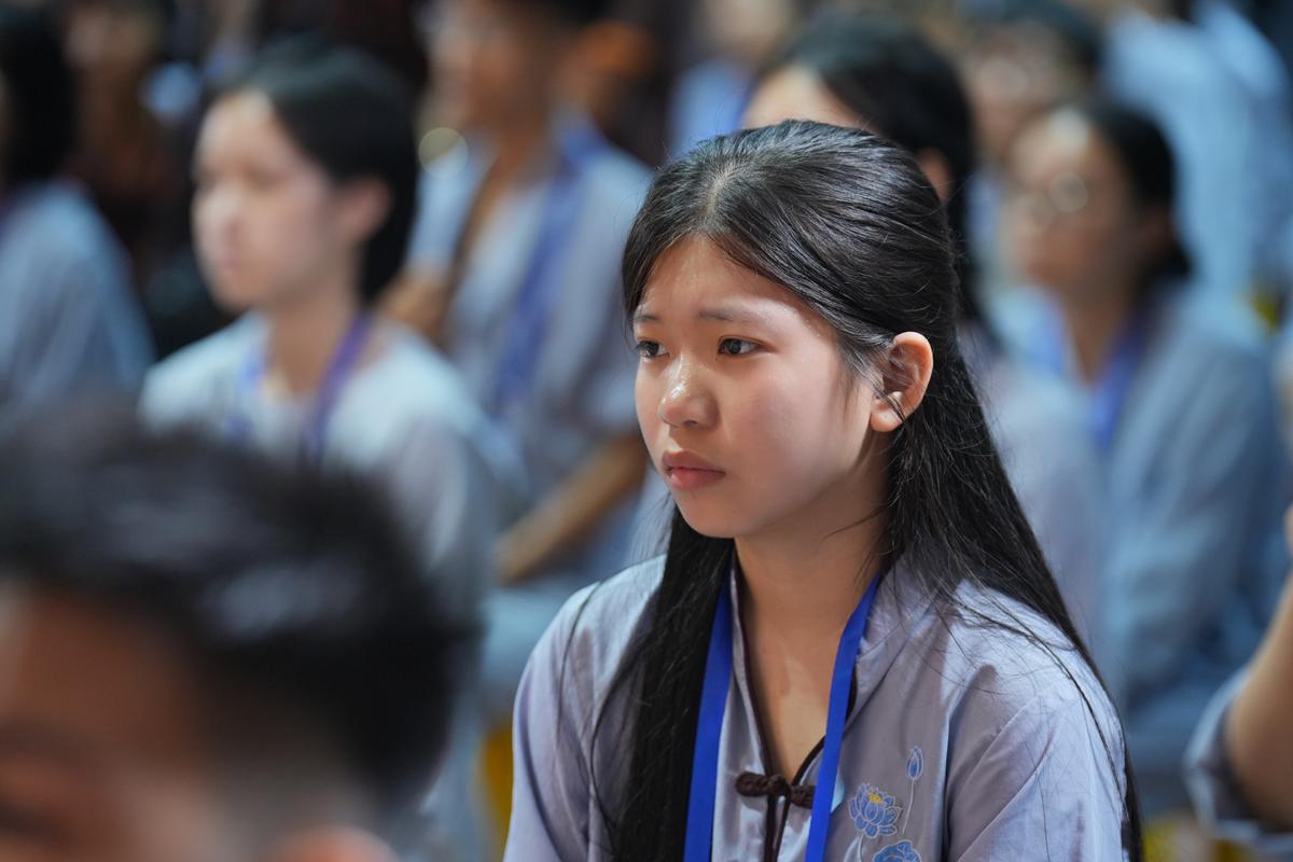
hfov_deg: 13.1
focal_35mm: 157
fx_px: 5638
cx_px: 646
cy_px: 431
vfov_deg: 8.7
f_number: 3.2
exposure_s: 1/100
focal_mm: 157
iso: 2000
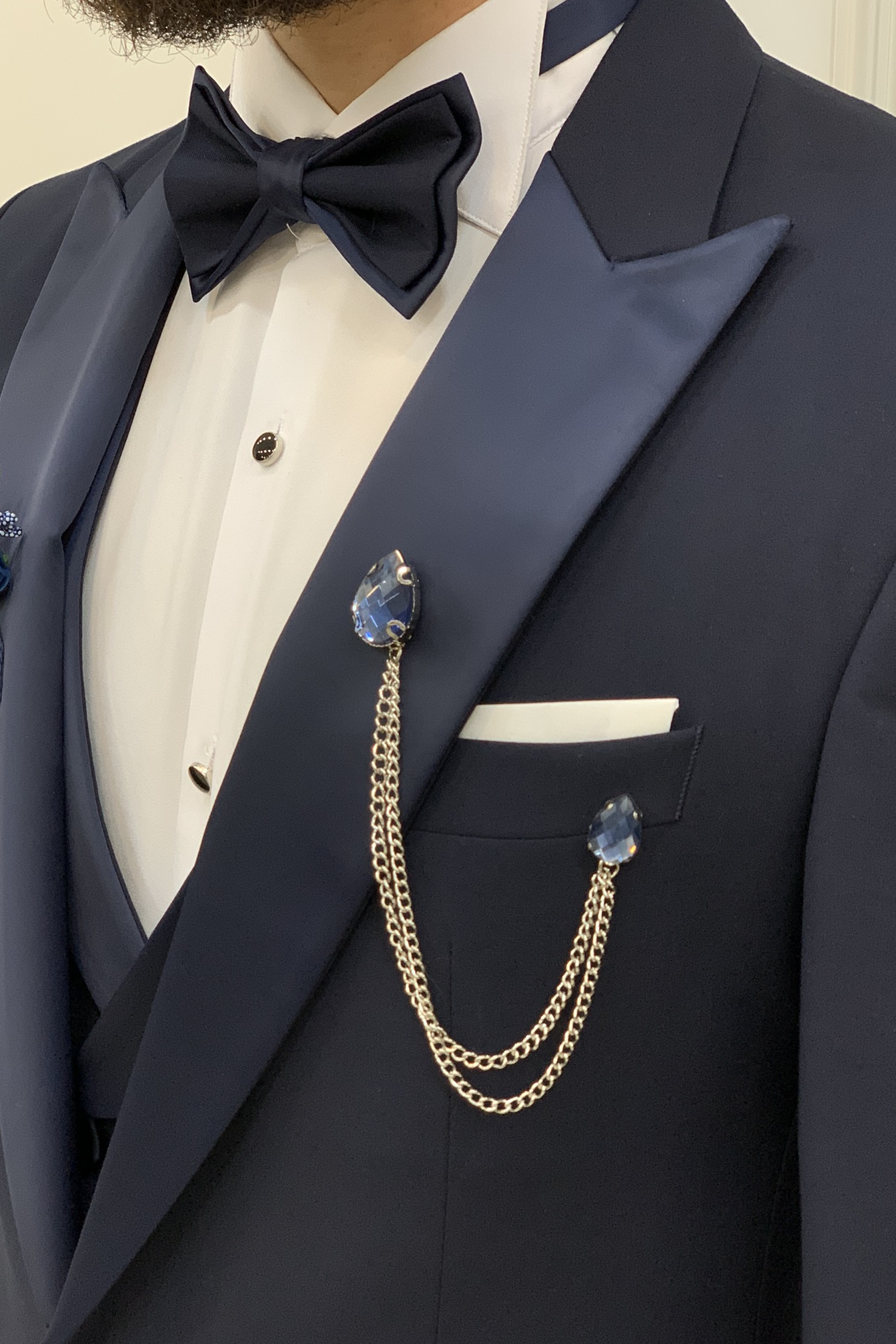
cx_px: 423
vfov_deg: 36.2
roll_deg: +0.3
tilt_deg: -17.5
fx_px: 2053
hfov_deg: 24.6
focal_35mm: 55
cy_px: 681
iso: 80
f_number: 2.4
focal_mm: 6
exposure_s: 1/122
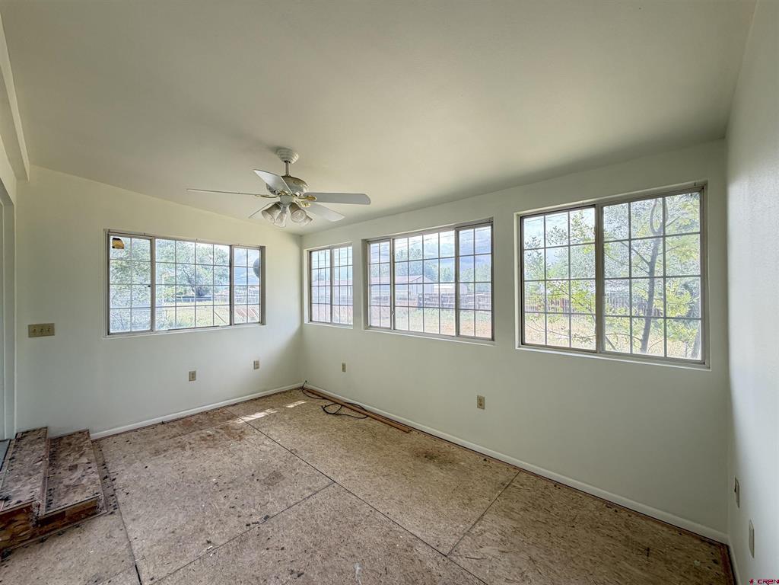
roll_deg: +0.5
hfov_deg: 102.1
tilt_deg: -0.7
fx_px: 315
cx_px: 390
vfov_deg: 85.7
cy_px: 292
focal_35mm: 14
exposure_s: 1/121
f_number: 2.2
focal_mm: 2.22
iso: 100
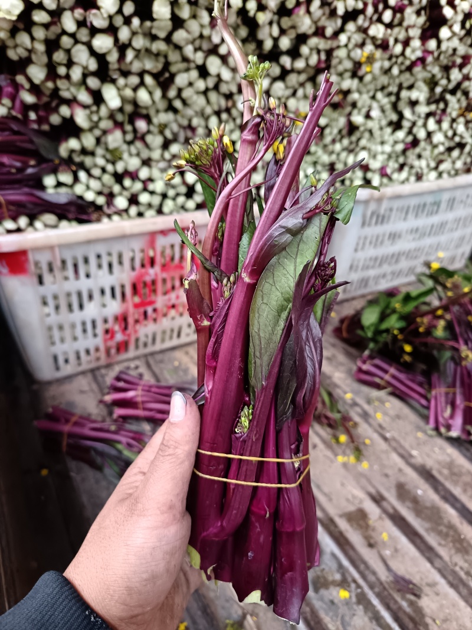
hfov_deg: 56.8
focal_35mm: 24
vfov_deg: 71.6
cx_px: 236
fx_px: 436
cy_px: 315
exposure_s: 1/60
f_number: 1.75
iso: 3765
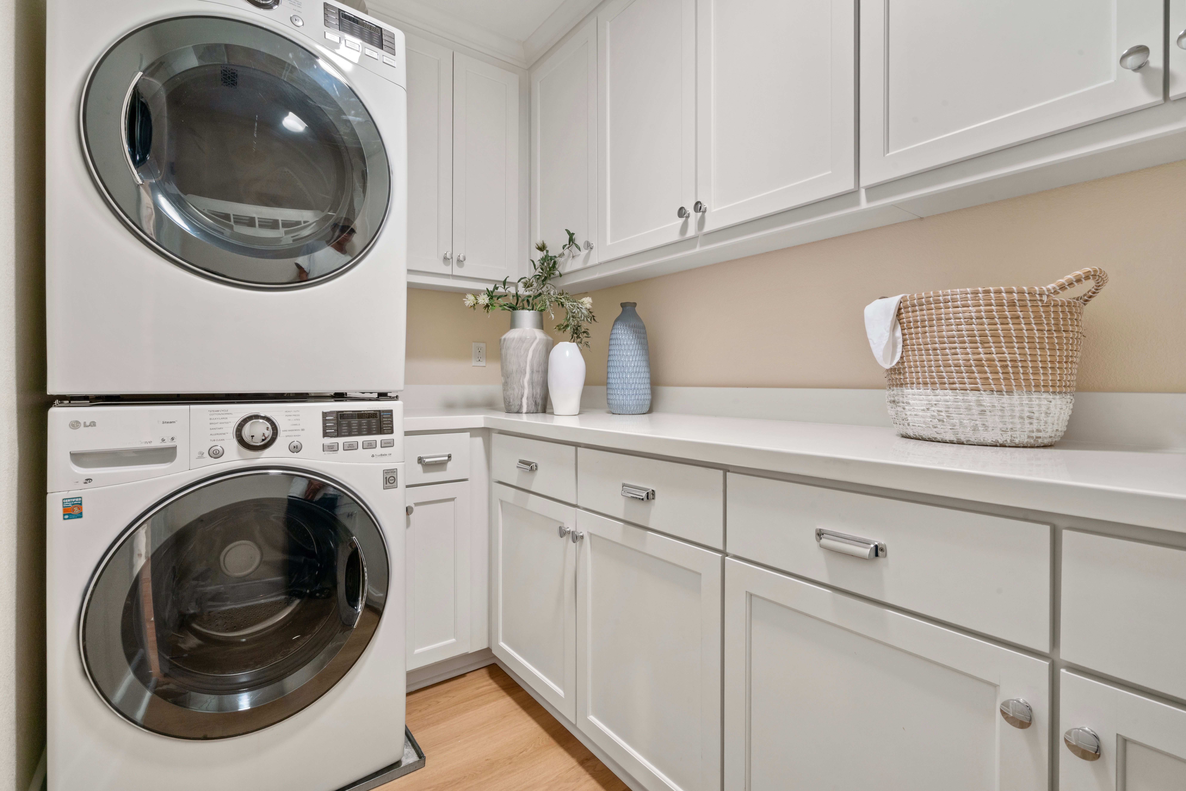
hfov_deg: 96.7
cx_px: 593
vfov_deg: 73.8
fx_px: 527
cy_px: 396
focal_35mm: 16
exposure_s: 1/1.67
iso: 400
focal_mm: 16
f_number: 16
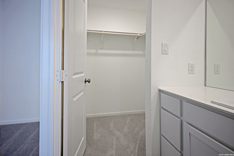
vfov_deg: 67.4
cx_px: 117
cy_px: 78
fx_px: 117
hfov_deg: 90.0
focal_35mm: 18
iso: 64
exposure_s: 1/25
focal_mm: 12
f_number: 3.5
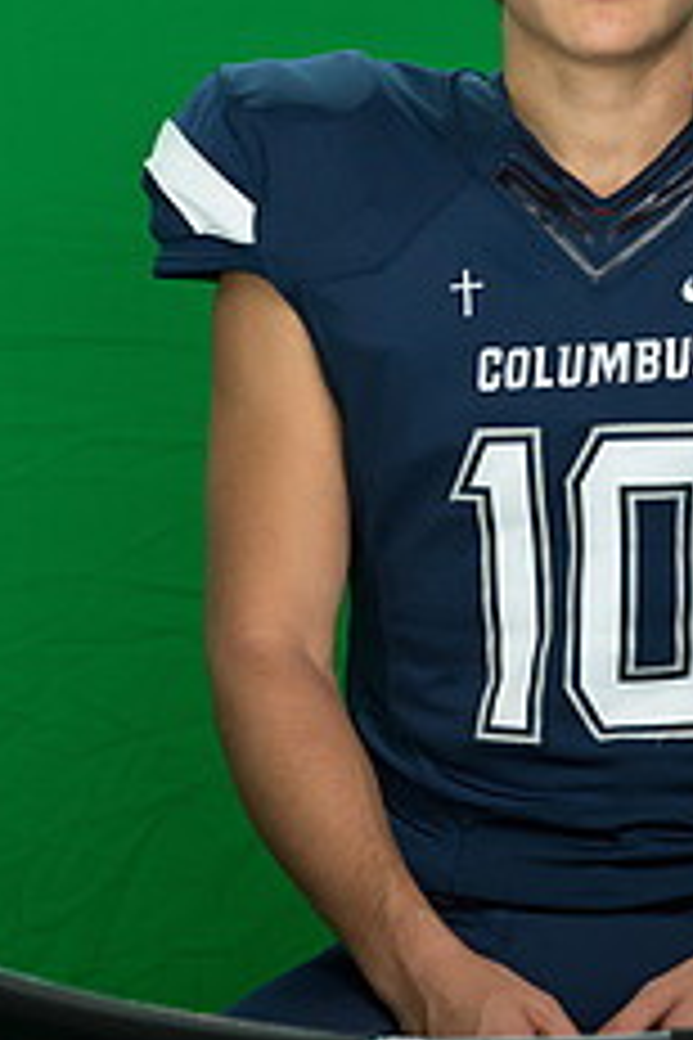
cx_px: 554
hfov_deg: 4.7
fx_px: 8431
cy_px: 104
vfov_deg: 7.0
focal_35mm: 292
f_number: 8
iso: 5000
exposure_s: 1/100
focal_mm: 150
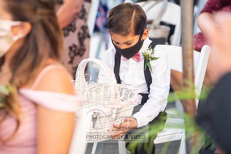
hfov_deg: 10.3
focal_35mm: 200
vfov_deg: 6.9
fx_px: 1284
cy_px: 77
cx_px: 116
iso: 640
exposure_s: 1/200
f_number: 4.5
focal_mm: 200
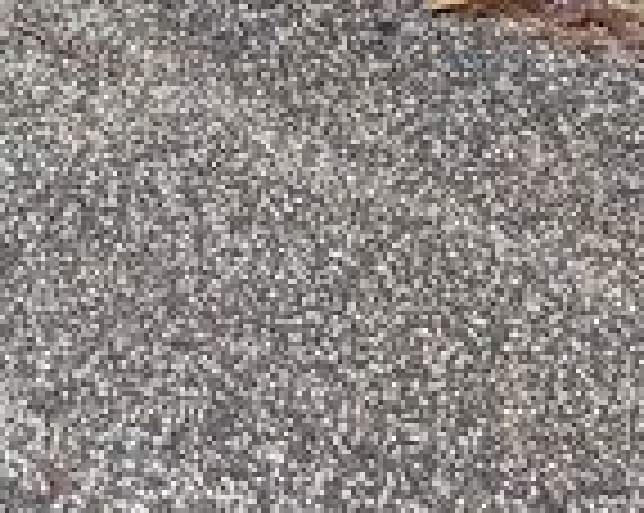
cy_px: -814
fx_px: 2398
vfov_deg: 10.2
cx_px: -149
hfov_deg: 14.7
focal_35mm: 126
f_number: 1.8
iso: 100
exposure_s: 1/483
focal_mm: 5.56
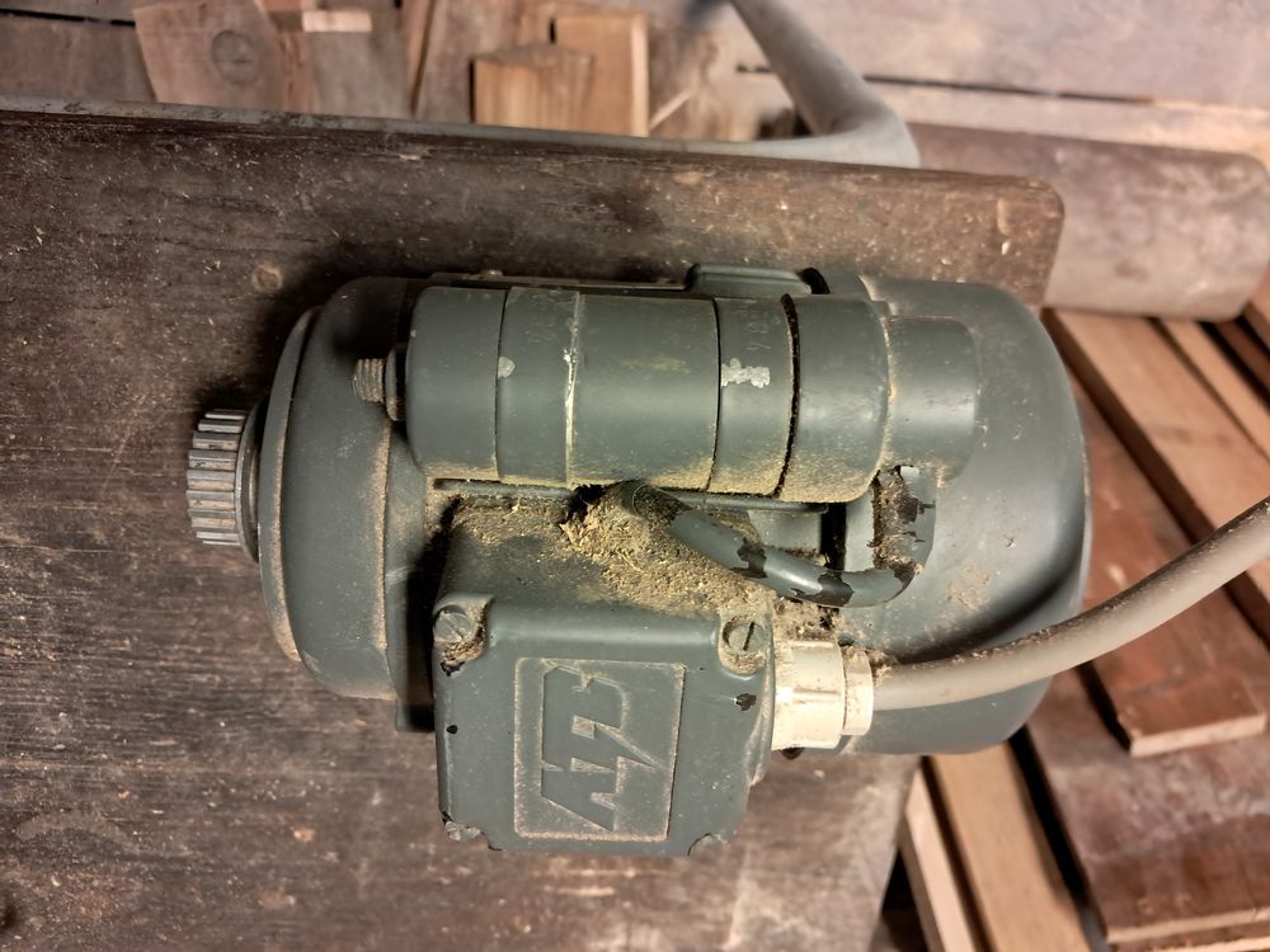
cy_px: 476
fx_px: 991
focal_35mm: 27
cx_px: 635
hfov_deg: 65.3
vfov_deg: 51.4
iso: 800
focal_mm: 4
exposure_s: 1/33
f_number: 1.8
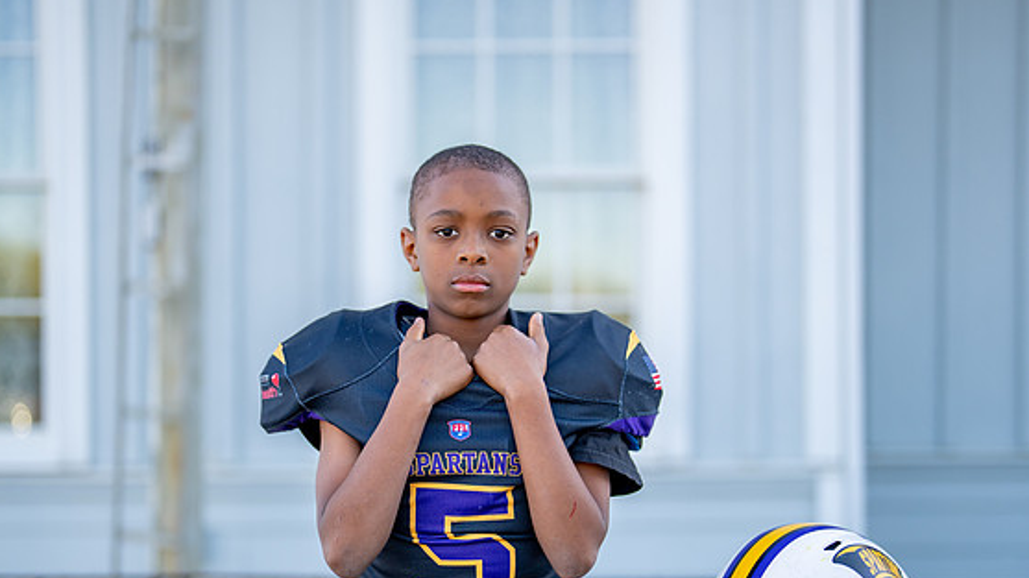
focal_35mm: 60
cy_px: 375
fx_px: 1637
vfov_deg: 20.0
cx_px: 497
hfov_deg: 34.9
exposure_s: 1/1600
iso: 100
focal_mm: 50
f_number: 1.2
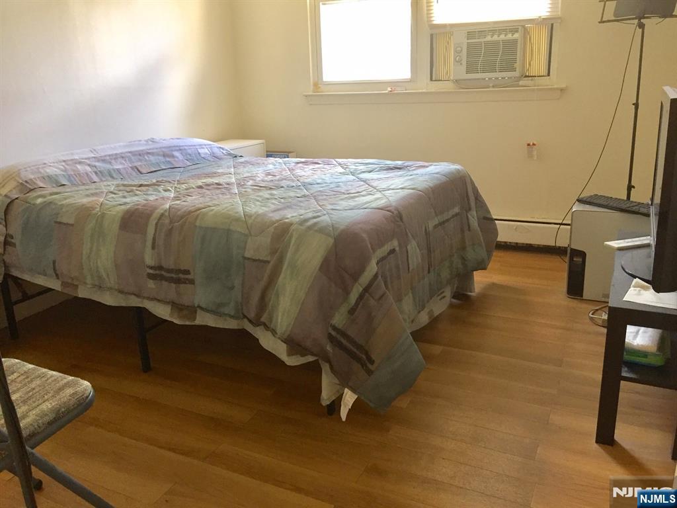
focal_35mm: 29
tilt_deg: -17.5
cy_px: 254
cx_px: 338
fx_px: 567
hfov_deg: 61.7
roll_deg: +1.4
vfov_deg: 48.2
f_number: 2.2
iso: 125
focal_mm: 4.15
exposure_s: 1/30
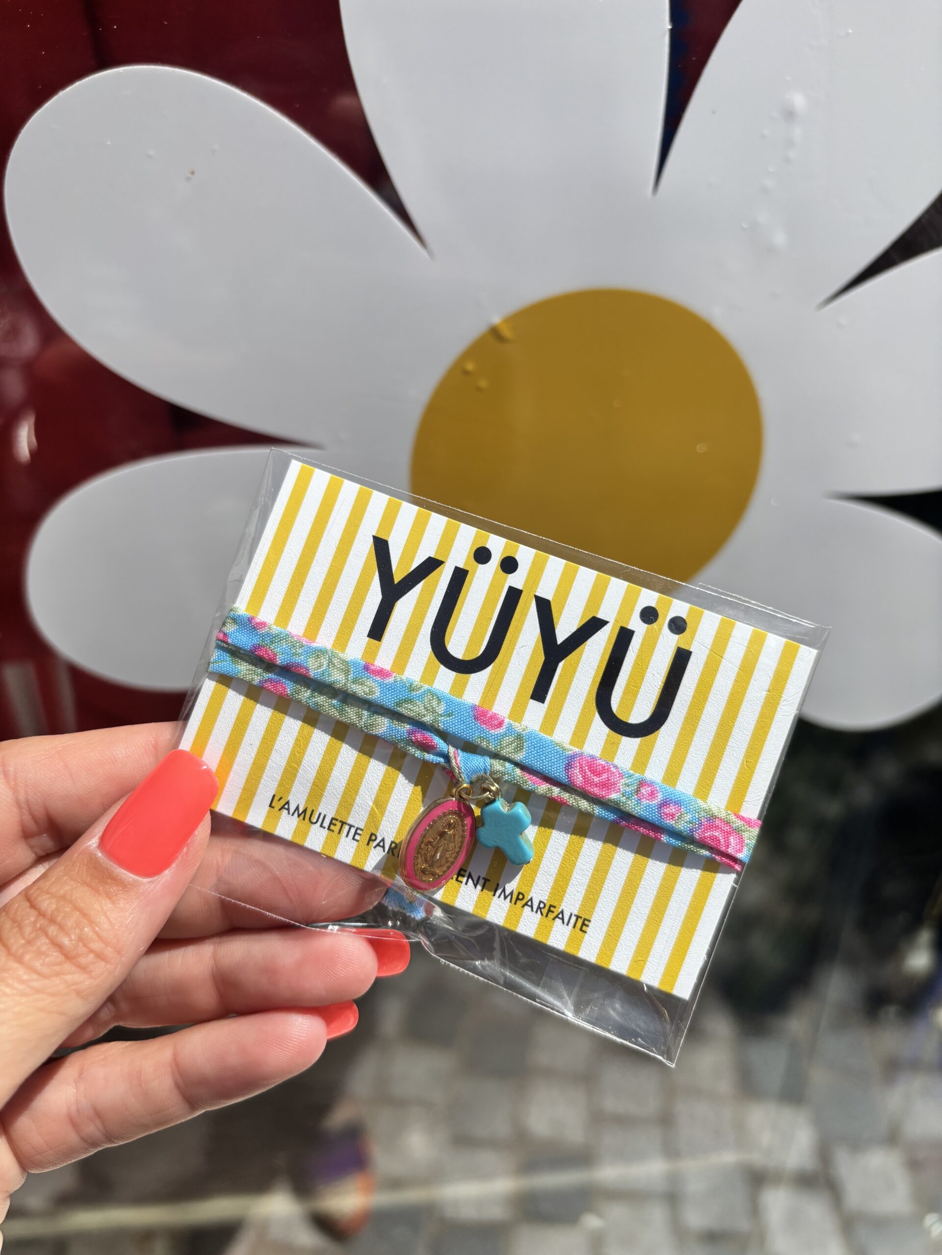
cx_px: 471
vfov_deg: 67.3
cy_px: 628
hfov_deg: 53.1
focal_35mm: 26
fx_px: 943
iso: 50
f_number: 1.6
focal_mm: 5.96
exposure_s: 1/4854
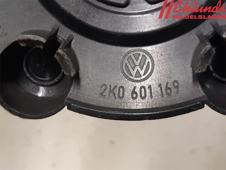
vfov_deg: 53.1
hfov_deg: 67.3
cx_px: 113
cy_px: 85
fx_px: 170
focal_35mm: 26
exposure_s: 1/33
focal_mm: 3.93
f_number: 1.7
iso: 200
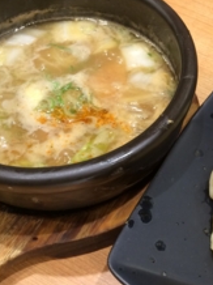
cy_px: 105
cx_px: 209
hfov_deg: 23.4
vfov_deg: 32.1
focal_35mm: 60
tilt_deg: -51.9
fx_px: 493
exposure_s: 1/30
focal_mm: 4.15
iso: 80
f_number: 2.2
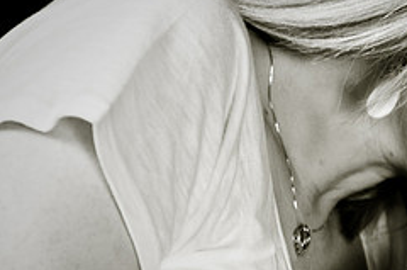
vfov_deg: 7.8
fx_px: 1963
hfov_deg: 11.7
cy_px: 196
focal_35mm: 174
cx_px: 395
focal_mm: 48
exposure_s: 1/80
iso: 200
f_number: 2.8
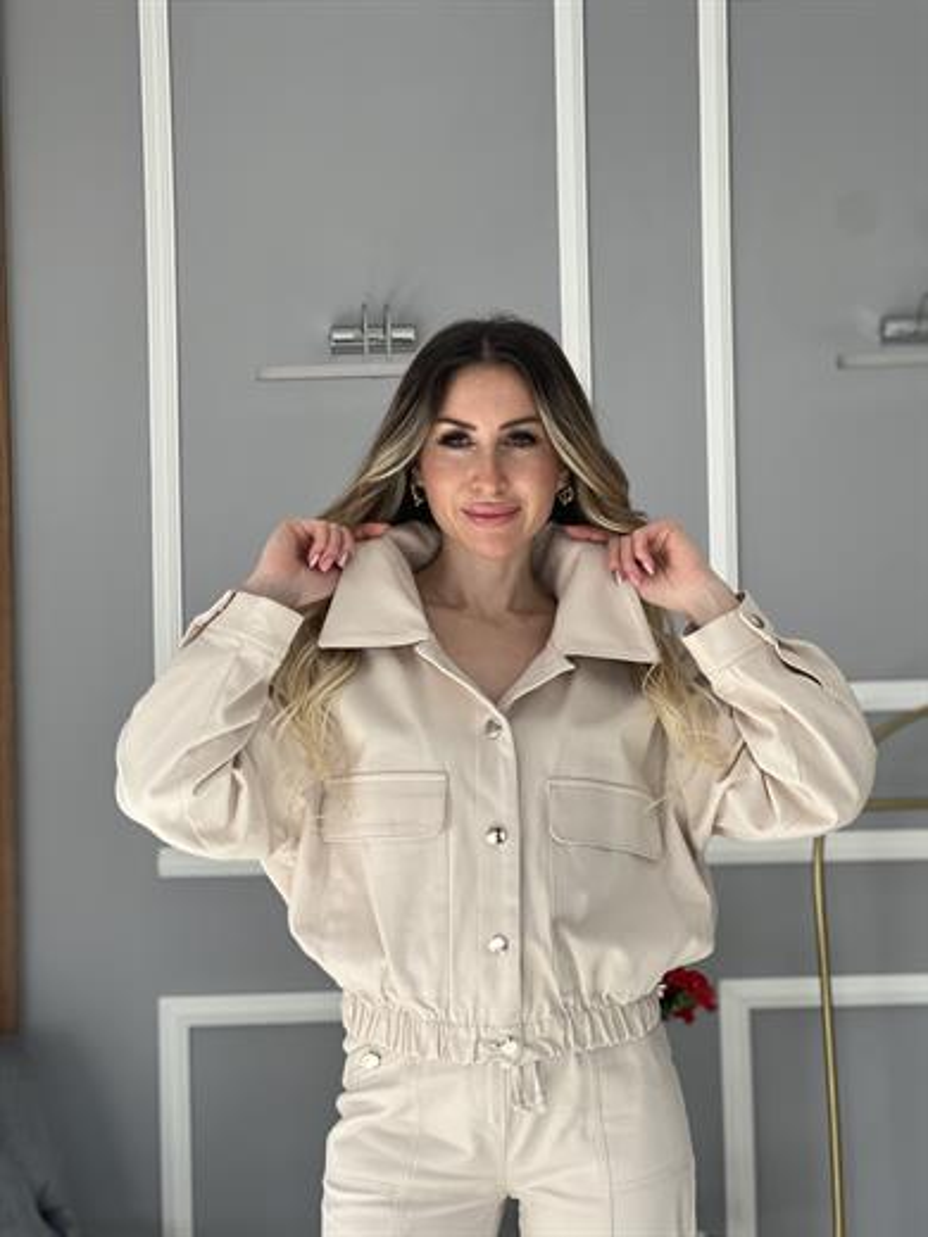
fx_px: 2752
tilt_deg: +0.9
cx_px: 464
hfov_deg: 19.1
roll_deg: +0.7
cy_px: 618
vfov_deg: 25.3
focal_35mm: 77
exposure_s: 1/121
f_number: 2.8
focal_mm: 9
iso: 64
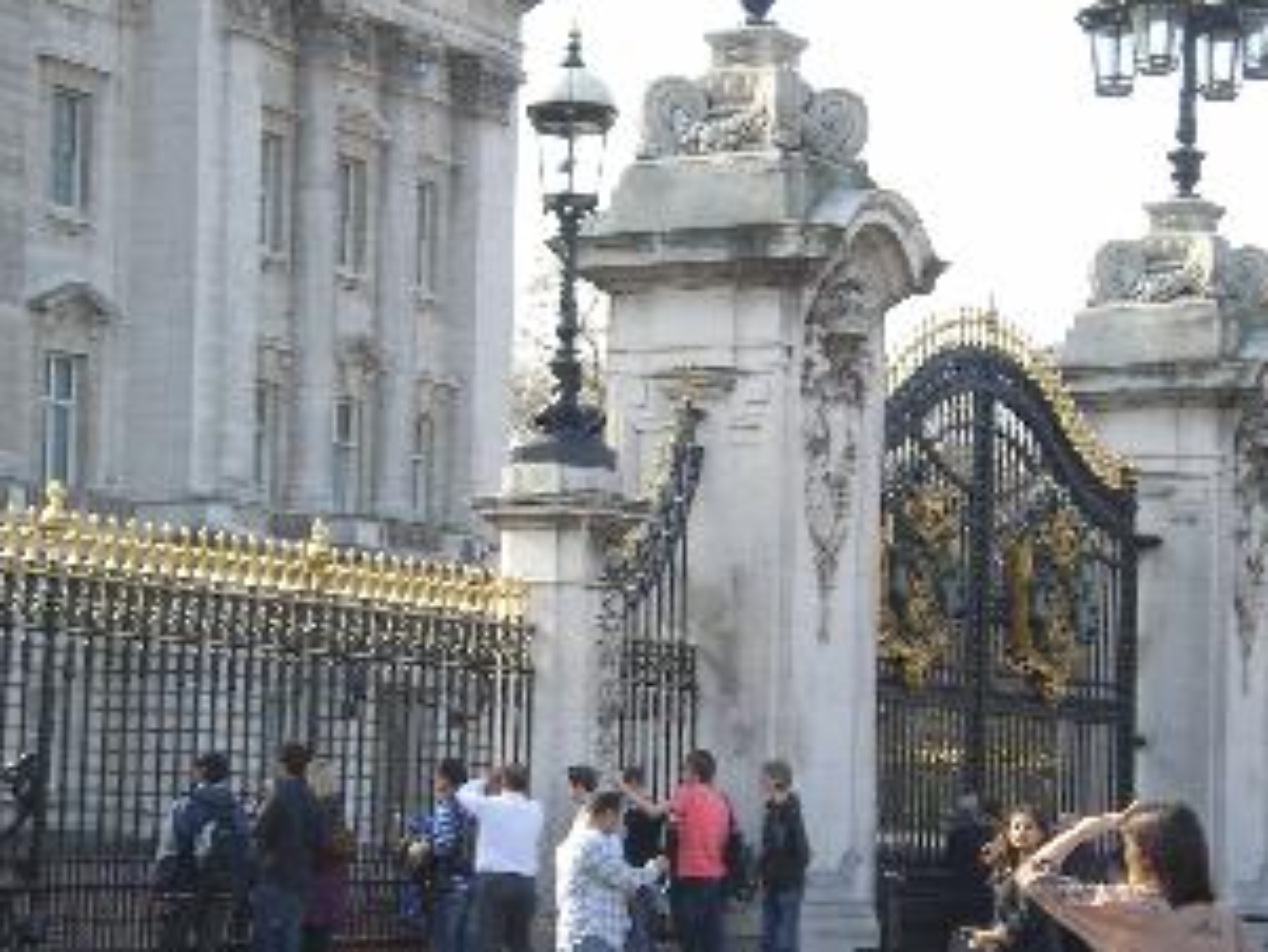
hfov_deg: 18.0
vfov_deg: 13.6
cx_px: 670
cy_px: 602
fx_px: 3994
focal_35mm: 109
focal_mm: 14.3
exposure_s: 1/80
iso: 50
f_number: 5.1
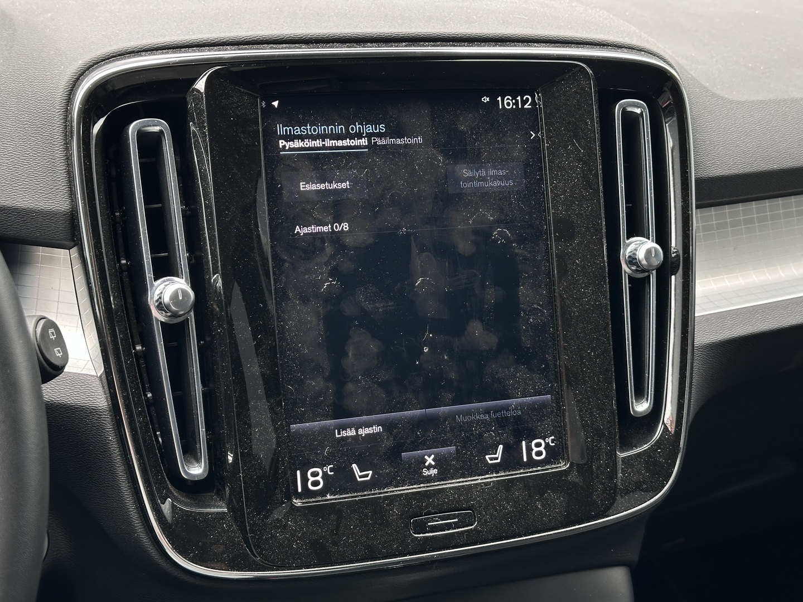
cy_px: 301
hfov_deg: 39.7
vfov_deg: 30.3
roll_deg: -3.4
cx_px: 402
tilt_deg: -20.8
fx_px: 1113
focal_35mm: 48
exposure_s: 1/67
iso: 80
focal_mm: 6.86
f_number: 1.78
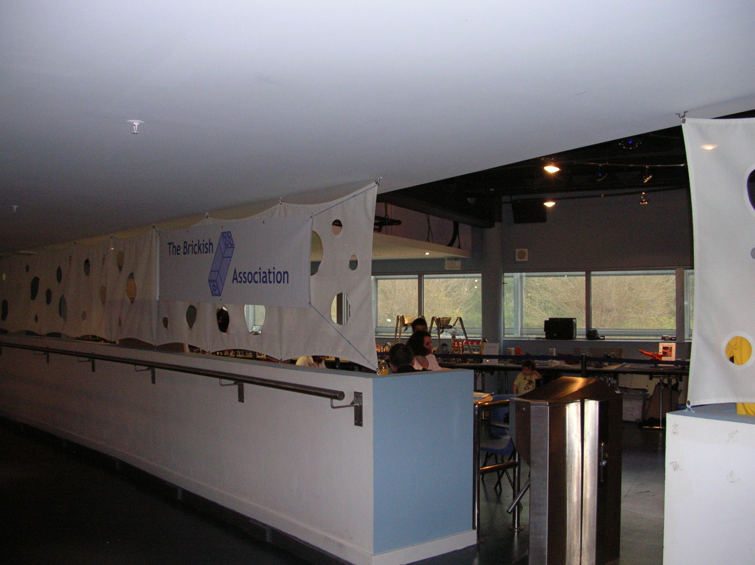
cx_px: 378
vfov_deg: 40.6
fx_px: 763
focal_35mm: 35
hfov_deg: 52.7
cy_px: 282
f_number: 2.8
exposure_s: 1/60.1
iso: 142
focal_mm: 5.8
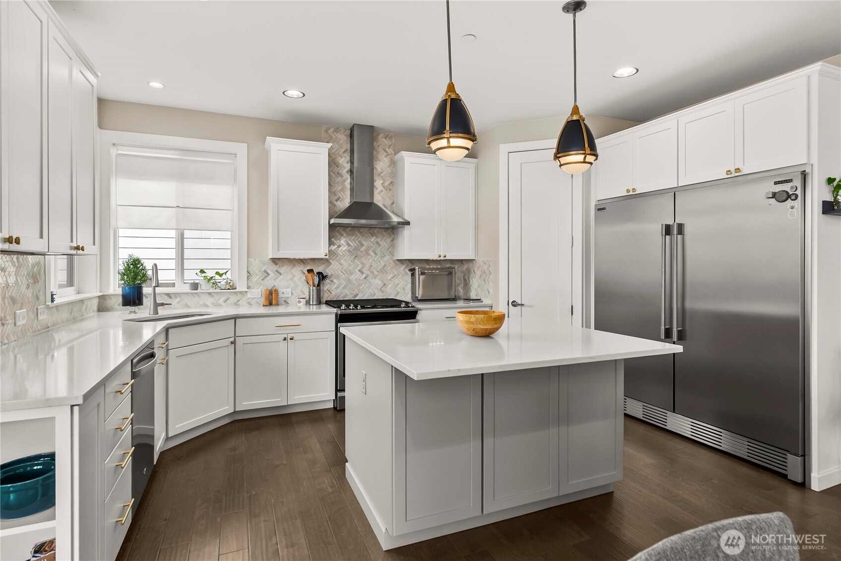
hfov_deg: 90.0
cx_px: 420
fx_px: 421
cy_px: 280
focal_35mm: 18
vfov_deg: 67.4
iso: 1000
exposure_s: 1/13
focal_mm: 18
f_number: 7.1
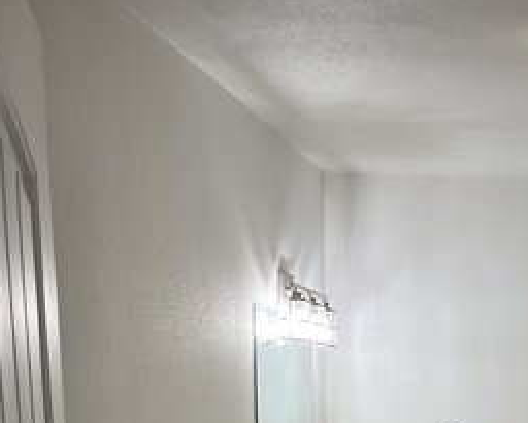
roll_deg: -2.9
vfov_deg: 19.9
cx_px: 470
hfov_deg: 27.7
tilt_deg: -9.8
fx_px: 1032
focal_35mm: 66
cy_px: 645
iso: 100
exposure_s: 1/120
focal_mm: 5.1
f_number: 1.6
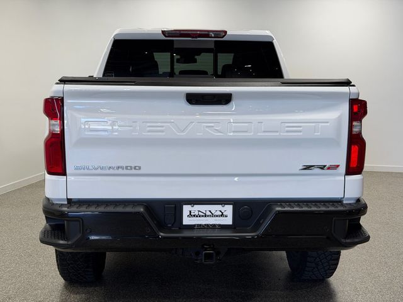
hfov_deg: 39.7
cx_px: 202
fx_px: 559
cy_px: 151
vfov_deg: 30.3
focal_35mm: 48
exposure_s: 1/381
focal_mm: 6.76
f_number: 1.78
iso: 64
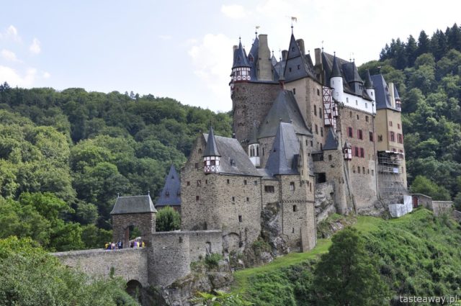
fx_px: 671
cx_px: 230
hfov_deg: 37.9
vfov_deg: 25.7
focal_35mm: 52
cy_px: 153
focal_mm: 35
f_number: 10
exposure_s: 1/250
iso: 280
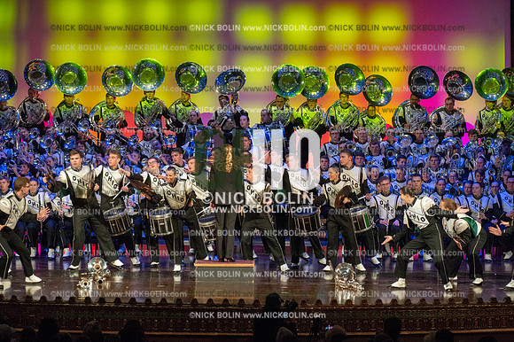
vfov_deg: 9.8
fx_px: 1998
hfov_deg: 14.7
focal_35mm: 140
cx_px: 257
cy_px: 171
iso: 8000
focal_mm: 140
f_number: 5.6
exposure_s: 1/400
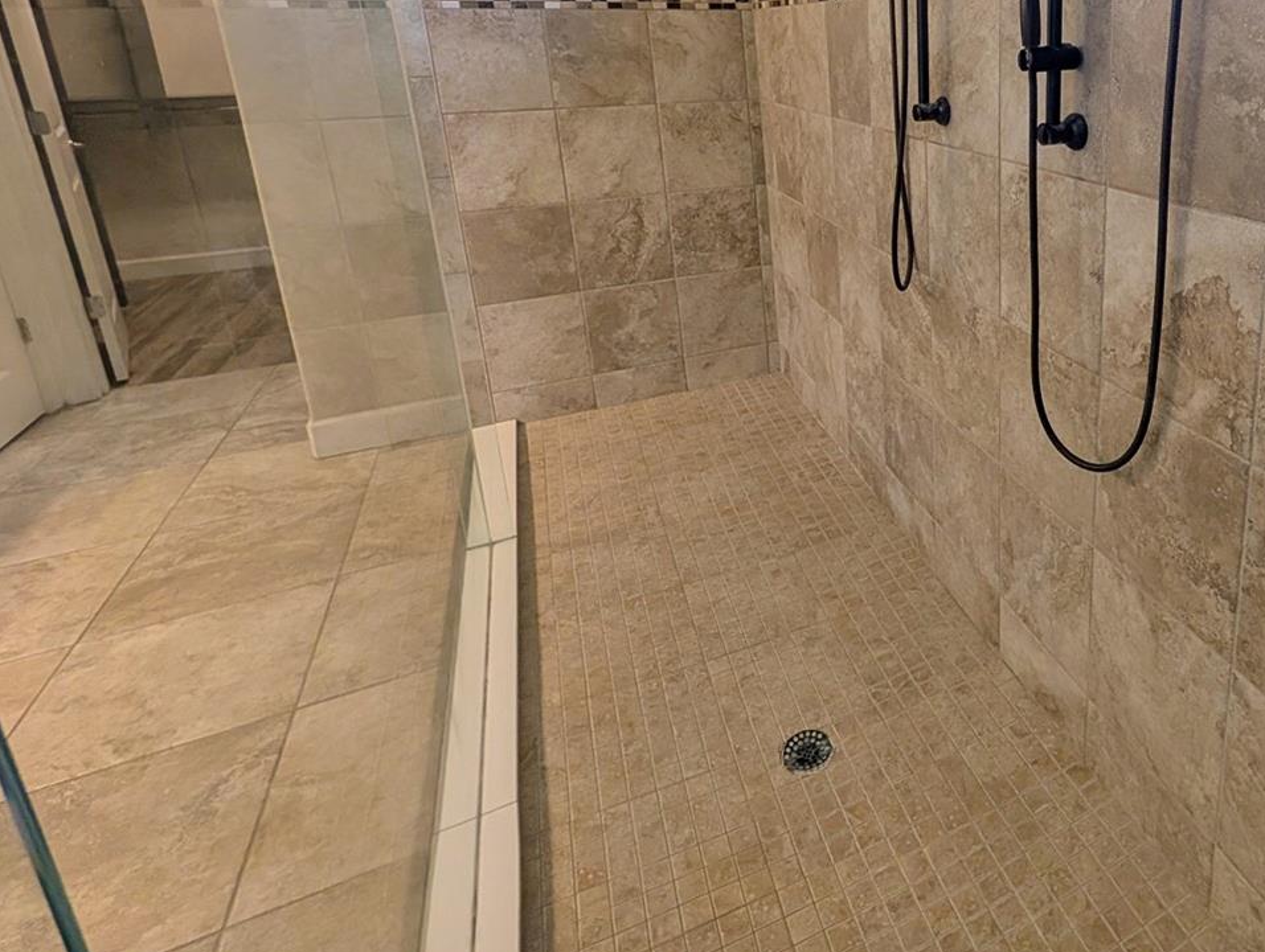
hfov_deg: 75.0
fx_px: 732
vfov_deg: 62.4
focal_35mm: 20
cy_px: 241
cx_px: 969
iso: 88
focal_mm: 2.02
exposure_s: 1/151
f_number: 1.7
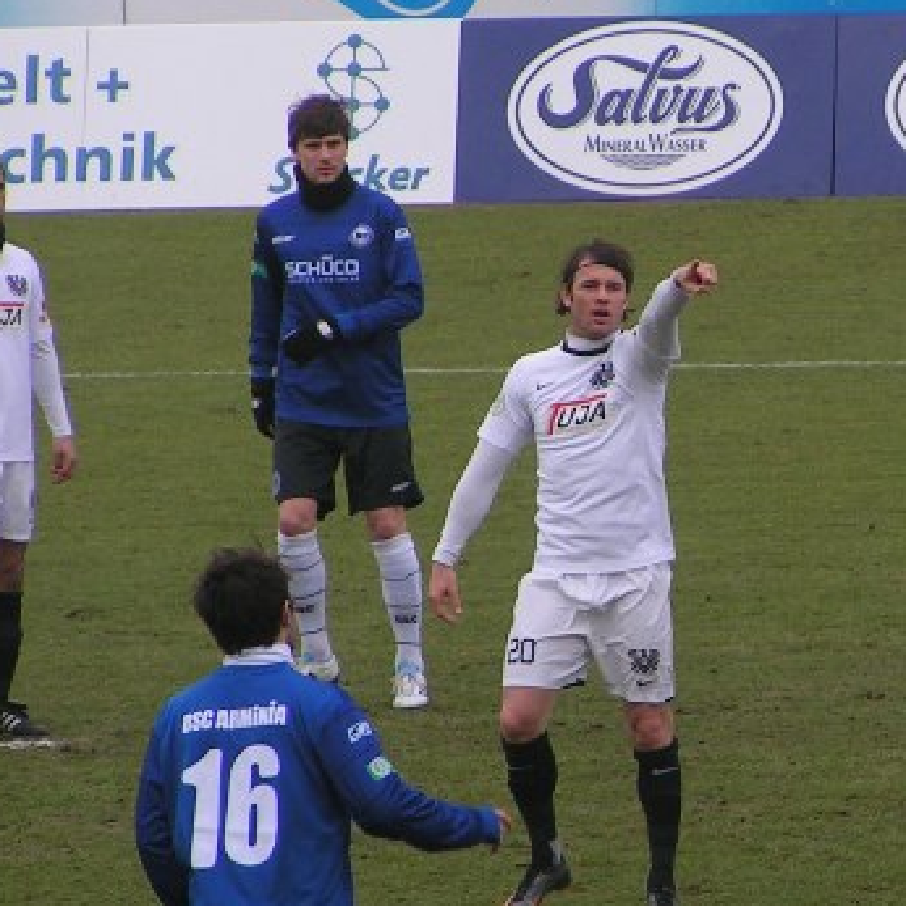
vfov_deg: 3.0
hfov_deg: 3.0
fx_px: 17145
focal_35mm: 579
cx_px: 867
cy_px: 477
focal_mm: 43.3
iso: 50
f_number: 4.5
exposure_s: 1/400
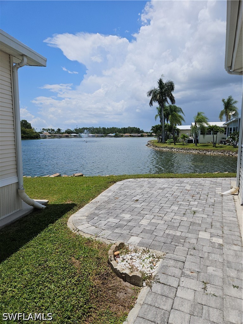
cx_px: 122
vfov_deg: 73.9
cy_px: 162
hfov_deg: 58.9
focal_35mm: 23
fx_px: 215
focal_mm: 5.4
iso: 25
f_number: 1.8
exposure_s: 1/4481
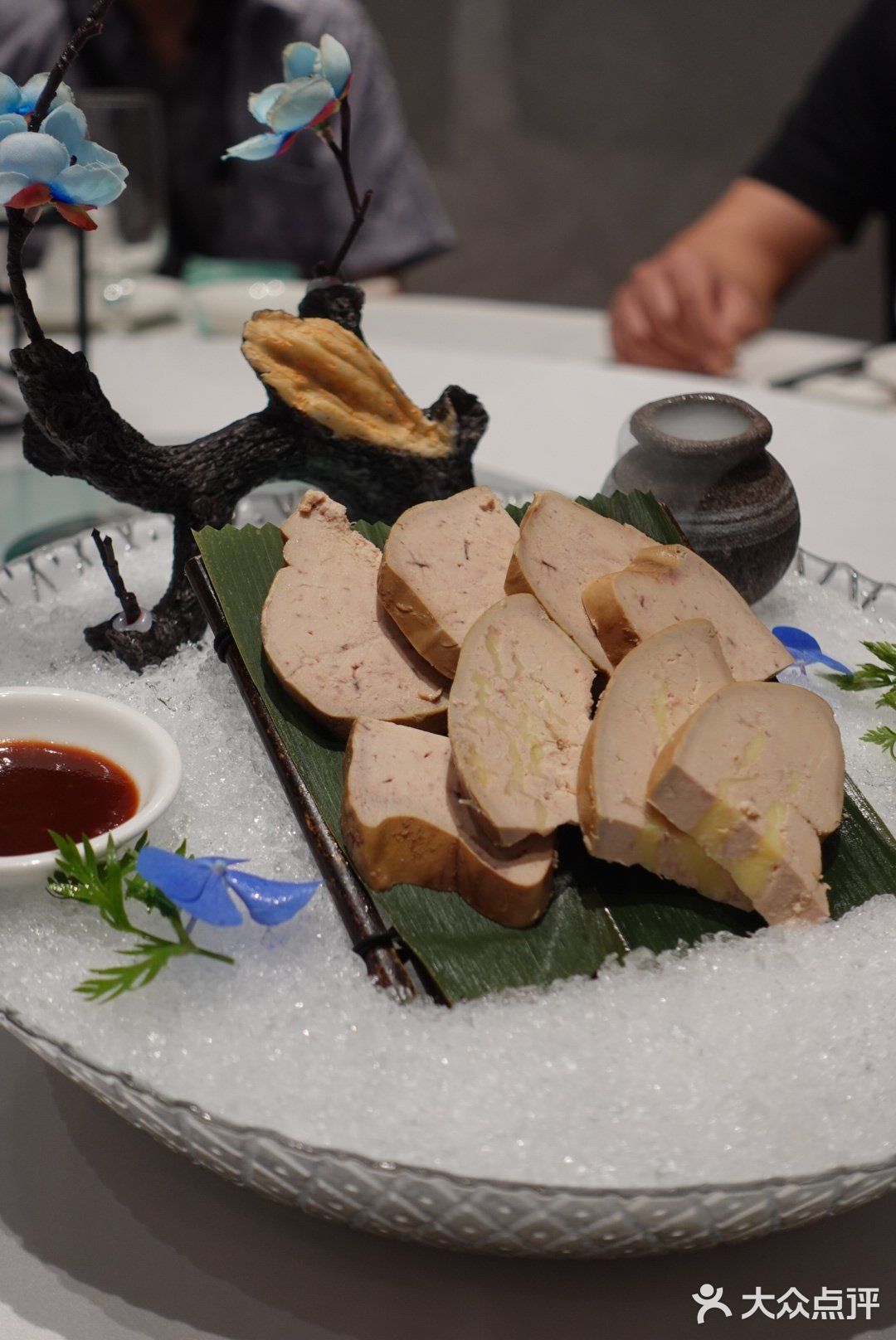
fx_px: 2161
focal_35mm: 58
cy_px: 670
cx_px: 448
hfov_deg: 23.4
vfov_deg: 34.5
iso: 250
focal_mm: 21.64
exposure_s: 1/60.2
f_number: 2.8
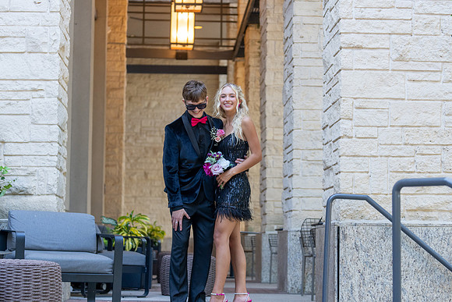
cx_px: 226
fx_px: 950
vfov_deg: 18.0
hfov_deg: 26.8
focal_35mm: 76
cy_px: 151
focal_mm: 70
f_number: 2.8
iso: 1000
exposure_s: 1/320
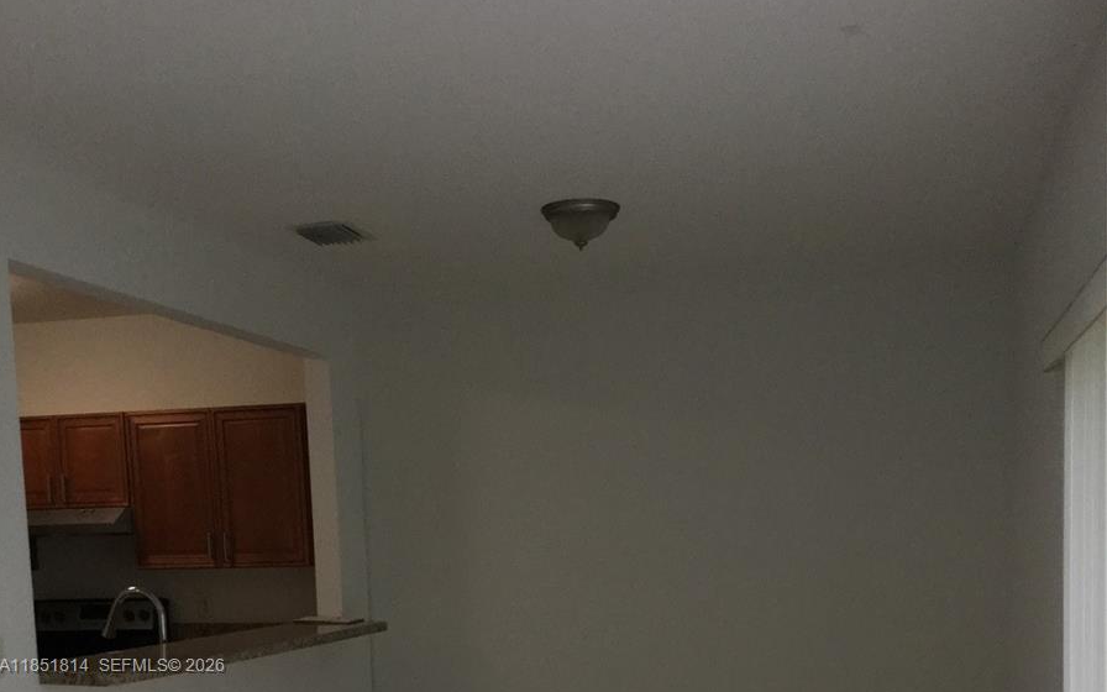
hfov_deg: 45.3
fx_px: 1327
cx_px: 552
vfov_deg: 27.8
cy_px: 667
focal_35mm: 44
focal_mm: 3.3
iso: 25
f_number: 2.4
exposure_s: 1/40
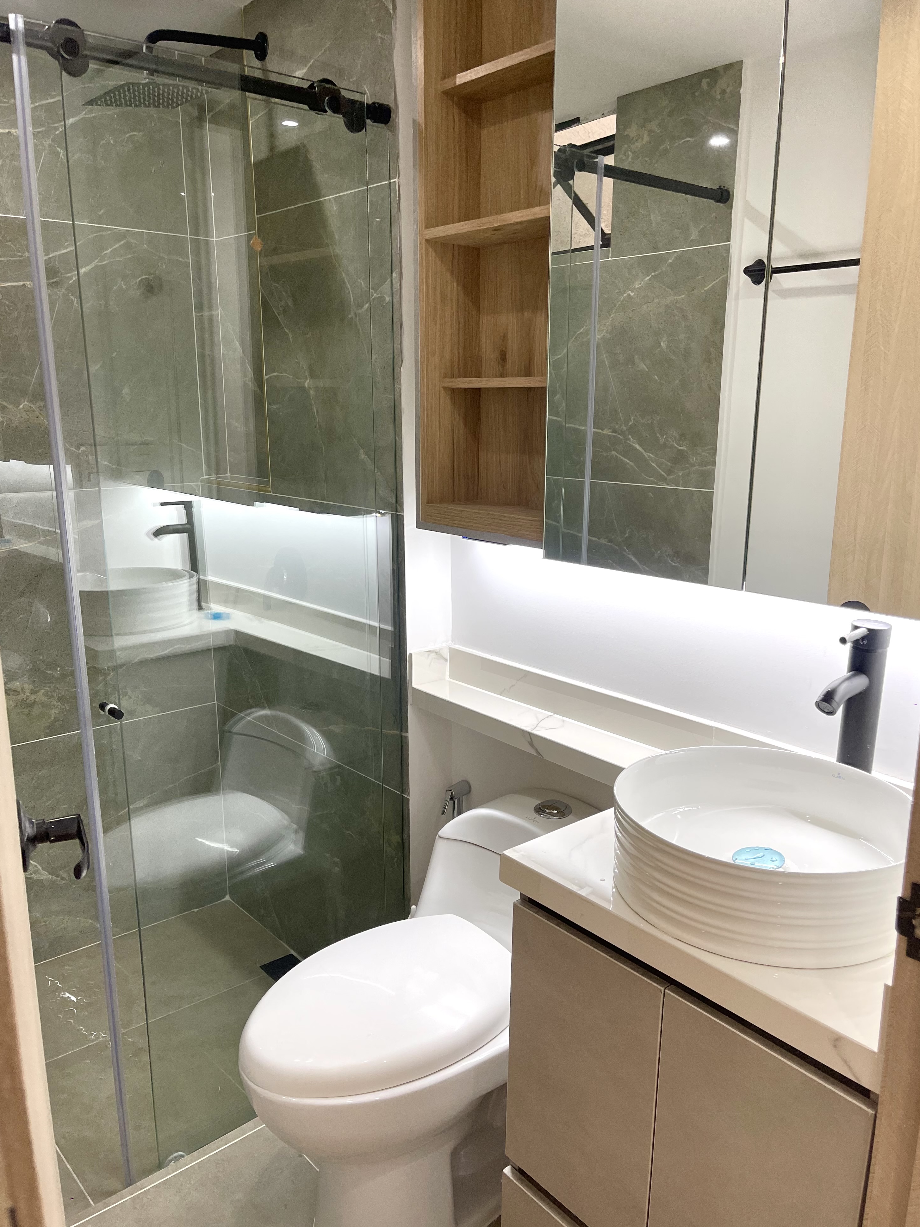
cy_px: 625
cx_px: 475
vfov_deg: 67.3
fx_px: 921
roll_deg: -0.2
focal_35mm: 26
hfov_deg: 53.1
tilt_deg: -13.7
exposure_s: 1/120
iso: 125
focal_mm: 5.1
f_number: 1.6
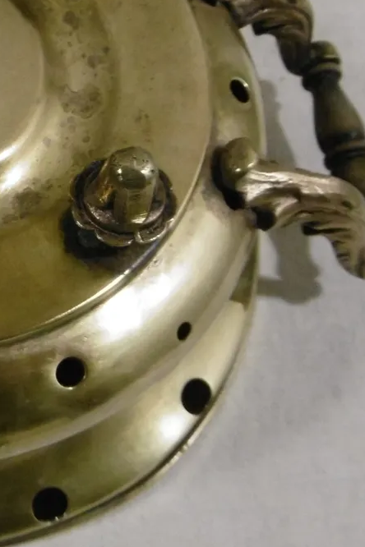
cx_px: -54
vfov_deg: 33.3
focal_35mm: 60
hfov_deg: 21.3
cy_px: 220
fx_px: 912
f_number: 3.1
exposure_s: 1/60
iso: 400
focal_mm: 4.3
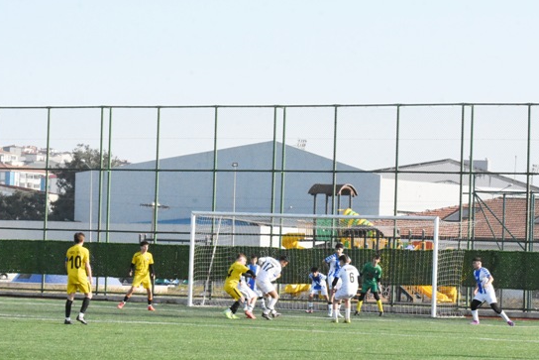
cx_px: 289
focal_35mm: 168
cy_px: 209
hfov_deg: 12.3
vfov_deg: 8.2
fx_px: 2510
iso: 8000
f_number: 16
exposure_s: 1/4000
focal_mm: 95
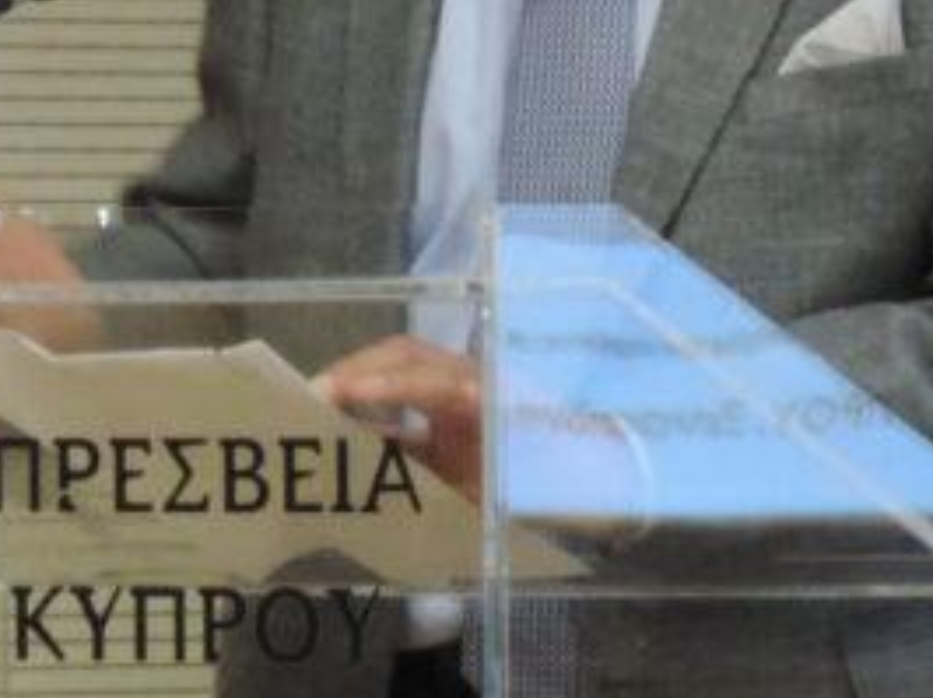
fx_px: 16076
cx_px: 63
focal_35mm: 597
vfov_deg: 2.5
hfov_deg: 3.3
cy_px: -172
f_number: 4.4
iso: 800
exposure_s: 1/25
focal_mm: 27.6
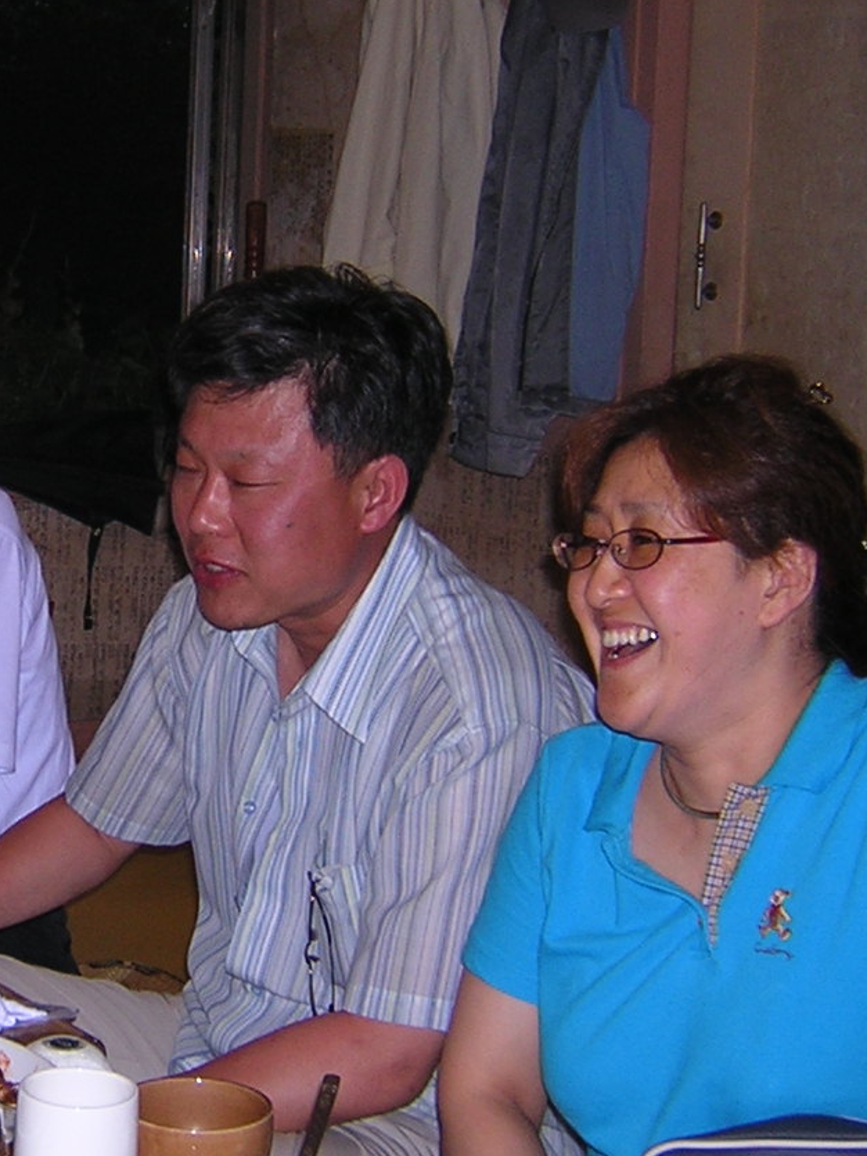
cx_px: 105
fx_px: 2305
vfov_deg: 28.1
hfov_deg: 20.9
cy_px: 516
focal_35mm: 69
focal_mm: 4.7
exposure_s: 1/60.1
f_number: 2.6
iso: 116
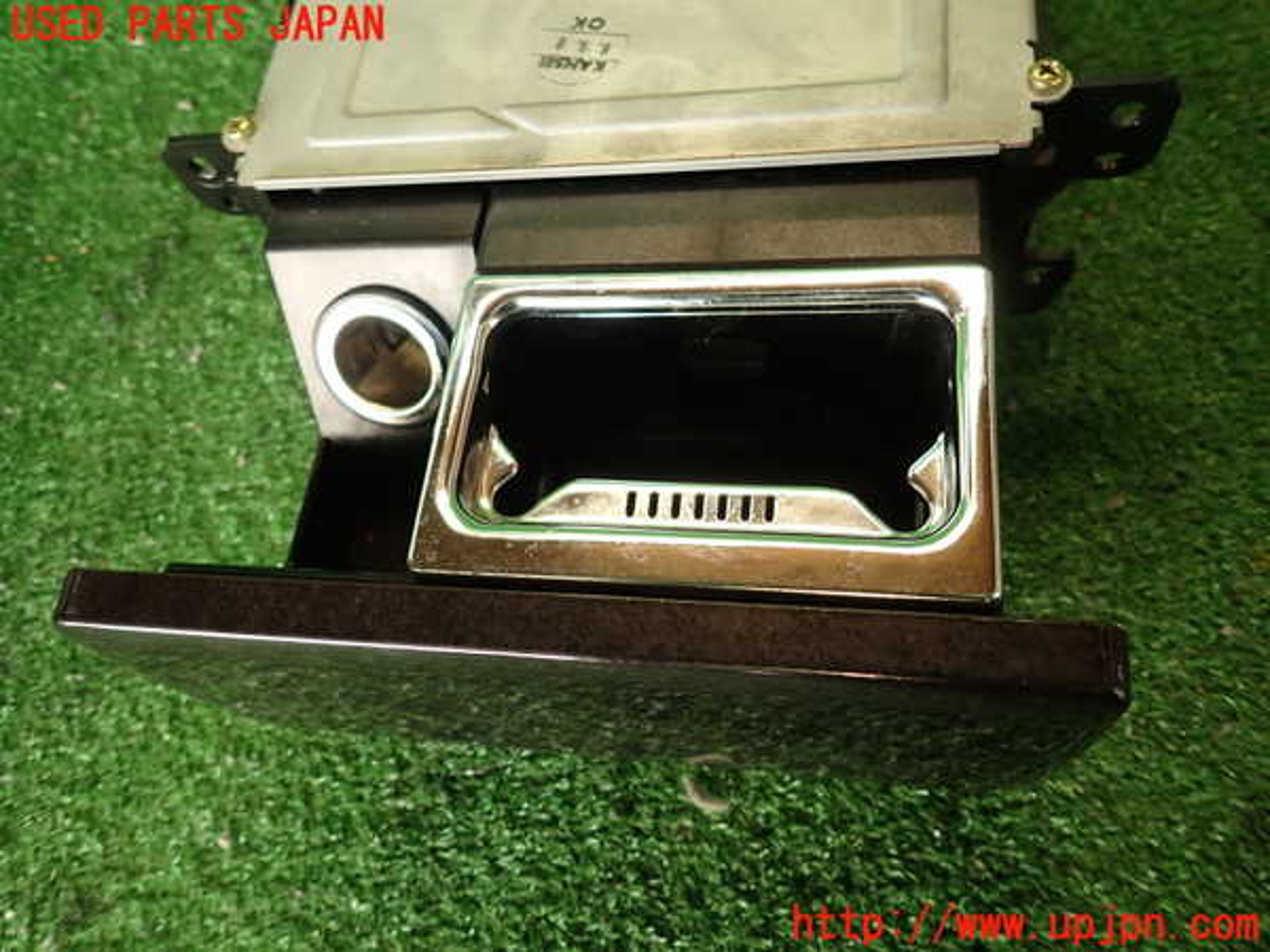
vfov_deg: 54.9
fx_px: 917
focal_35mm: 25
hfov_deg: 69.4
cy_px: 476
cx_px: 635
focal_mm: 4.5
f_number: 2
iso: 160
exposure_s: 1/60
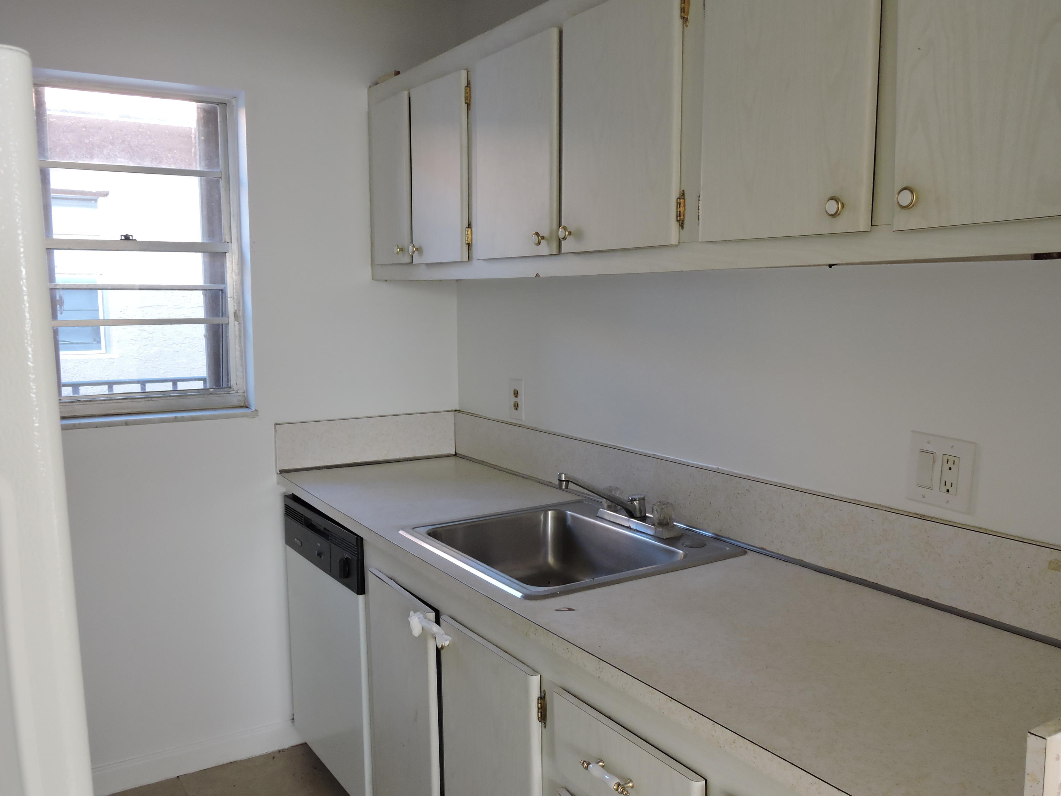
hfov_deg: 60.0
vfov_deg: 46.8
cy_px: 398
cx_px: 530
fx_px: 920
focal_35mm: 30
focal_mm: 5.4
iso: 220
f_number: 3.5
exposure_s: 1/30
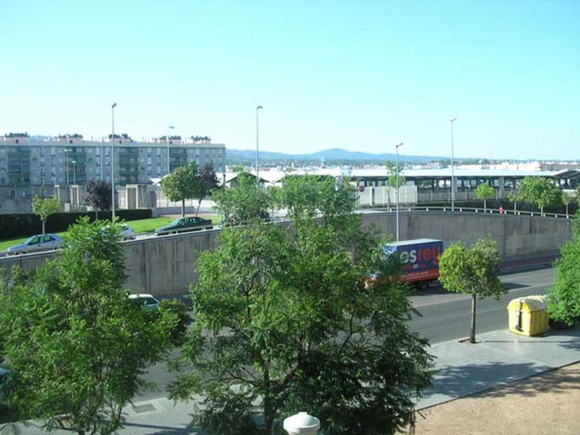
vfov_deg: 38.7
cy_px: 218
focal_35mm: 37
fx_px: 620
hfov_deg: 50.1
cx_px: 290
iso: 100
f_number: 4.5
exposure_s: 1/447
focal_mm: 5.6
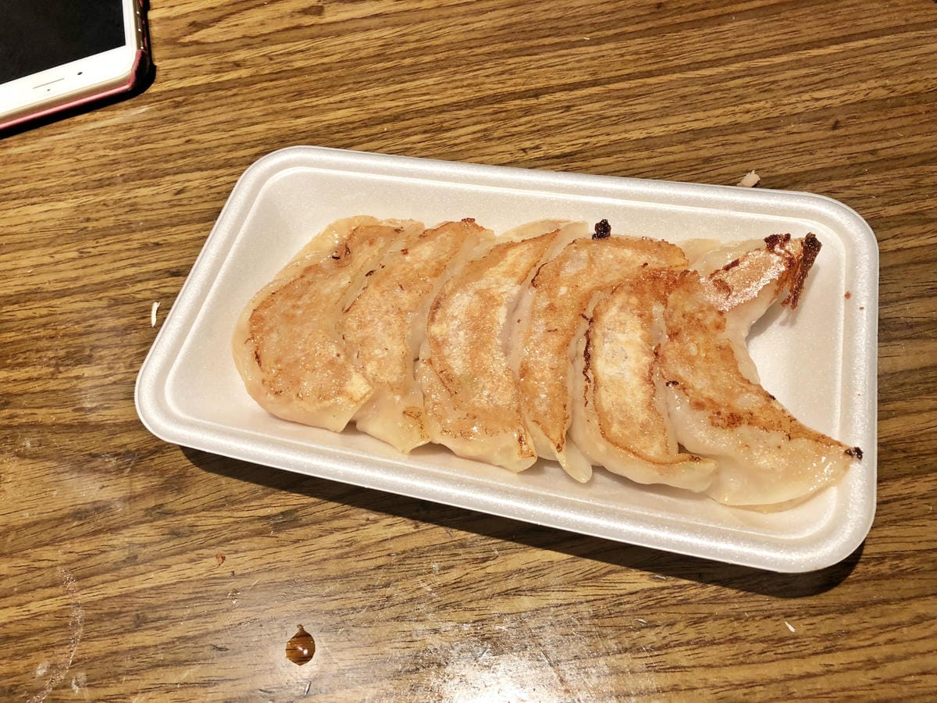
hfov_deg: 61.7
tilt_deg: -58.5
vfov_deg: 48.2
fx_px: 785
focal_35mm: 29
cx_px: 468
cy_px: 352
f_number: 1.8
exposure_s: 1/24
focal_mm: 3.99
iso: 40
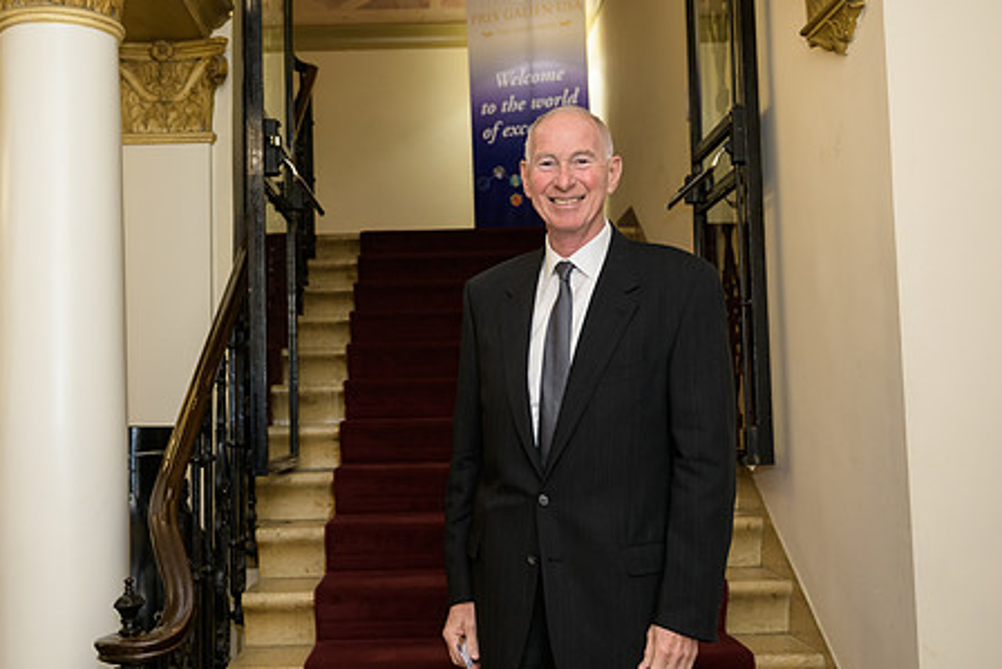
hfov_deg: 44.4
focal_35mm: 44
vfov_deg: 30.5
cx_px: 454
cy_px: 328
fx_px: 1225
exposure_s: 1/125
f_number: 3.2
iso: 1000
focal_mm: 34
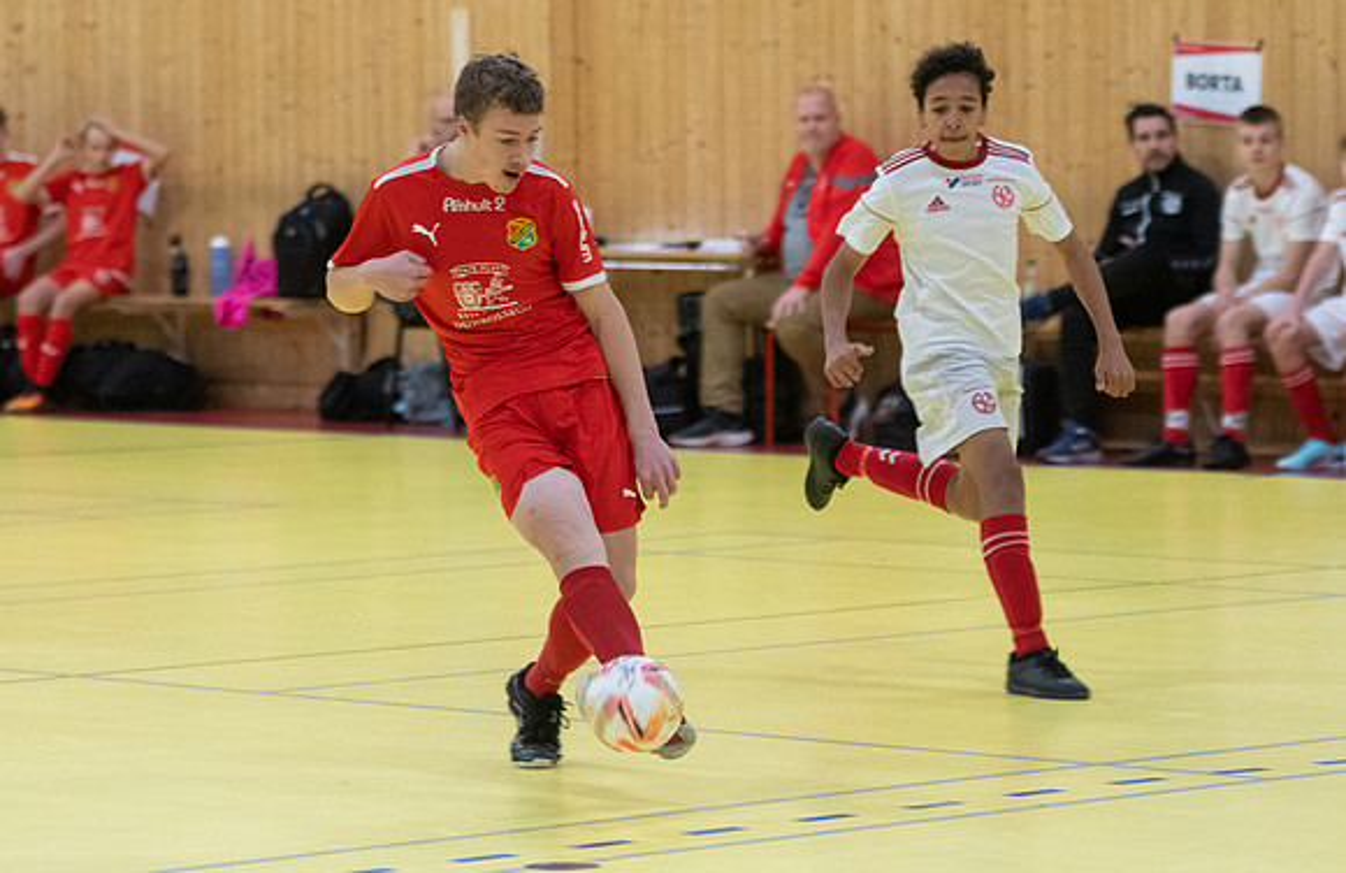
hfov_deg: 11.0
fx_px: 6959
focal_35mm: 188
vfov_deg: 7.2
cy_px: 349
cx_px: 553
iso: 4500
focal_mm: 105
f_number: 3.2
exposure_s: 1/400
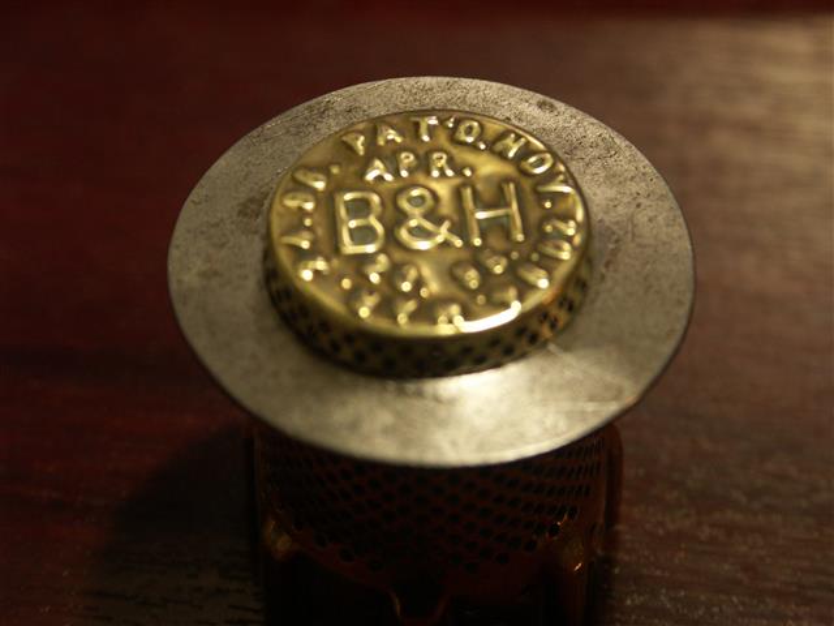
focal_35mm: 171
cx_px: 417
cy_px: 313
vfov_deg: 8.7
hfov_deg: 11.6
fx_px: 4120
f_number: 3.5
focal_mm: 43.42
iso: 200
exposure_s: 1/20
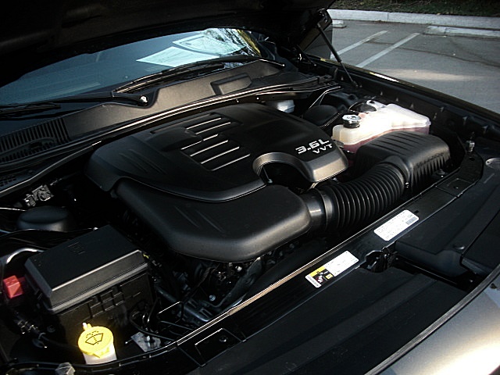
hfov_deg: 51.4
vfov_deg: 39.7
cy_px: 188
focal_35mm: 36
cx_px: 250
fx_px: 520
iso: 100
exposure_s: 1/100
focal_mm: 6.3
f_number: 2.8
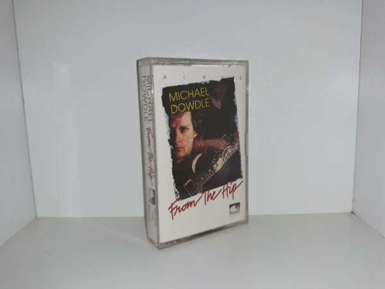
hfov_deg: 63.4
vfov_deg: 49.7
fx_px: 311
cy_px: 144
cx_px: 192
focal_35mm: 28
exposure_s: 1/365
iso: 40
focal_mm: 3.7
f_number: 1.7
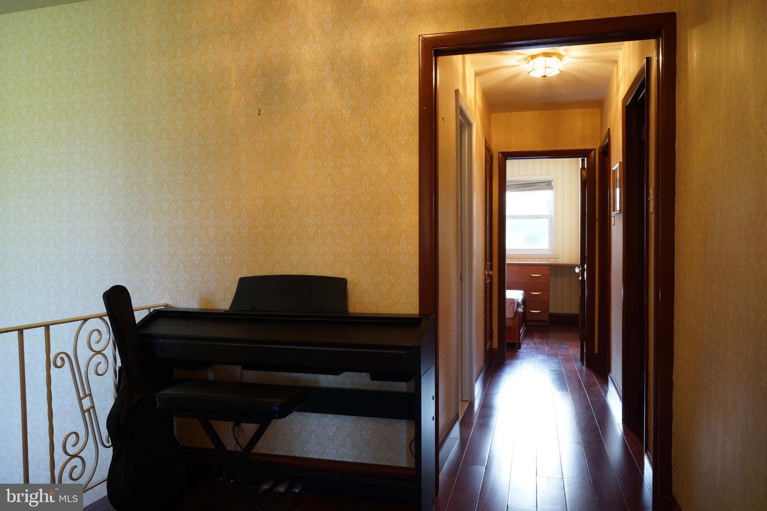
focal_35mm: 28
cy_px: 256
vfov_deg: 46.4
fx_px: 597
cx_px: 384
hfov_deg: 65.5
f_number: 11
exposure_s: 1.3
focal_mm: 28
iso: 160
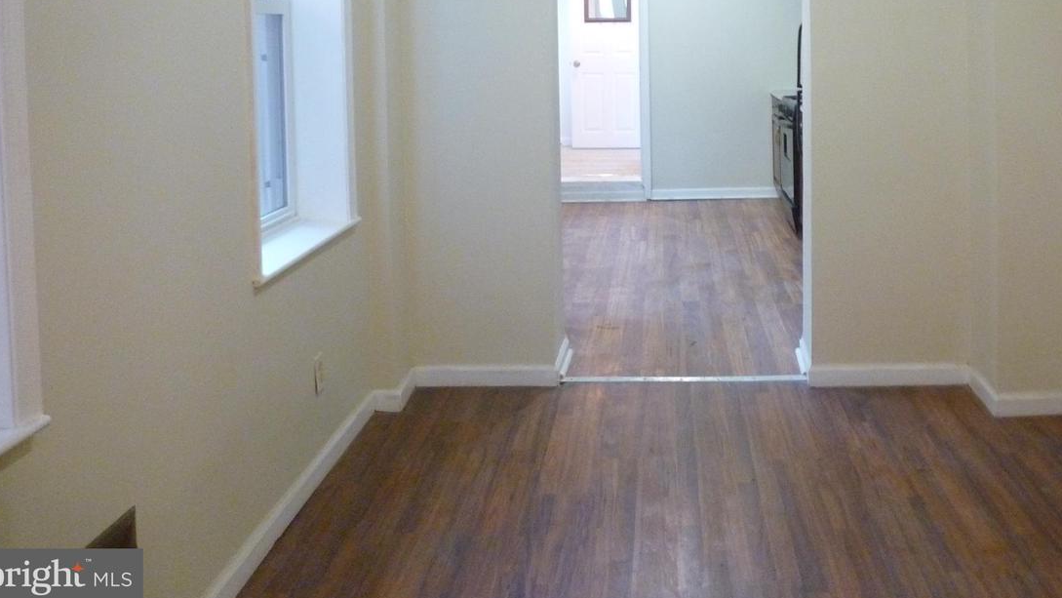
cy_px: 78
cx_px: 674
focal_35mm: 36
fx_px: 1014
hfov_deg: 54.6
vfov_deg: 31.5
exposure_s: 1/15
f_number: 2.8
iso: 400
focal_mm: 4.4
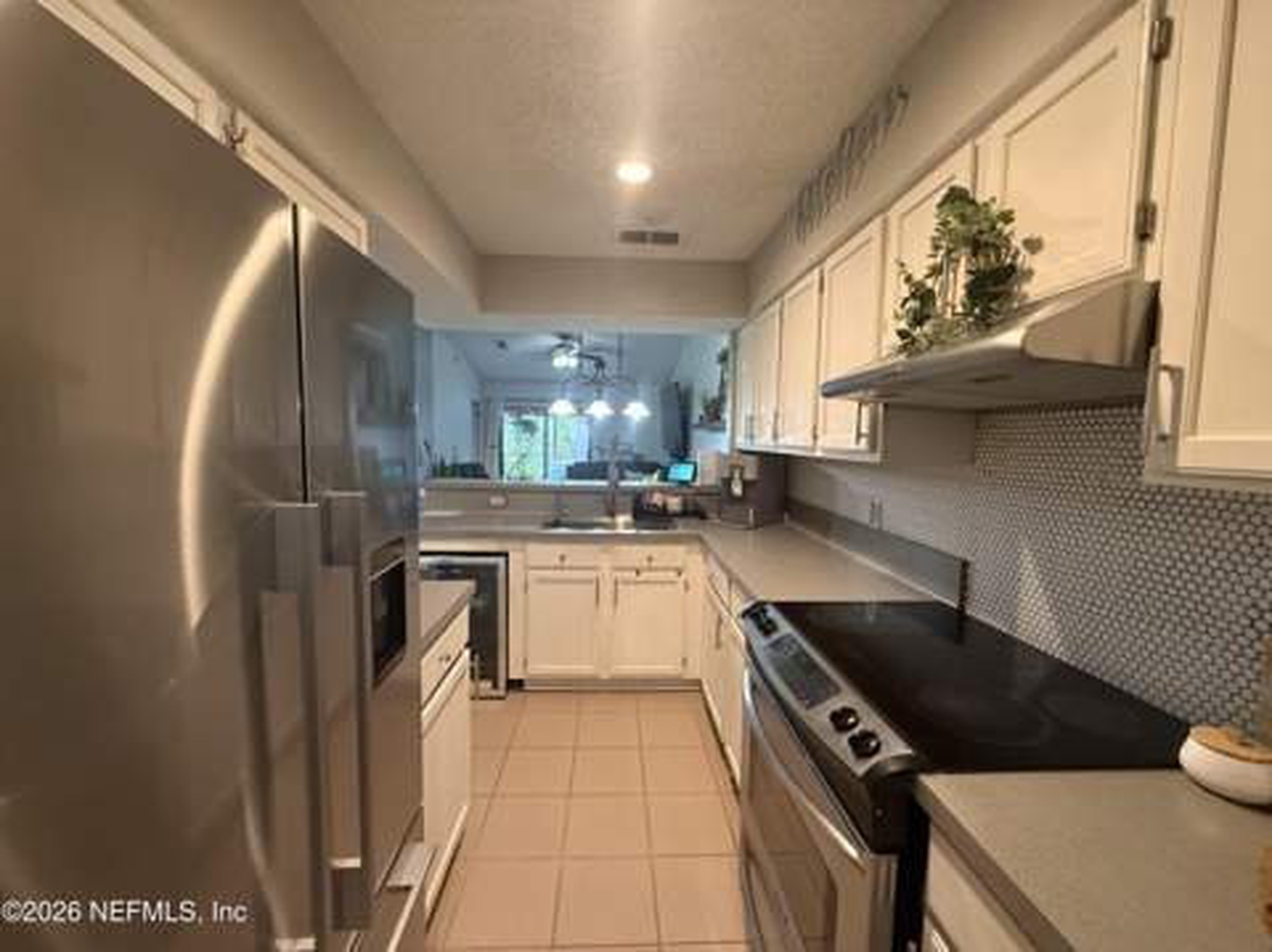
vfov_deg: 85.6
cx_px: 636
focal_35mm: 14
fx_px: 514
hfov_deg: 102.1
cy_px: 476
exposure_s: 1/60
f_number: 2.2
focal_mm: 2.22
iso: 500
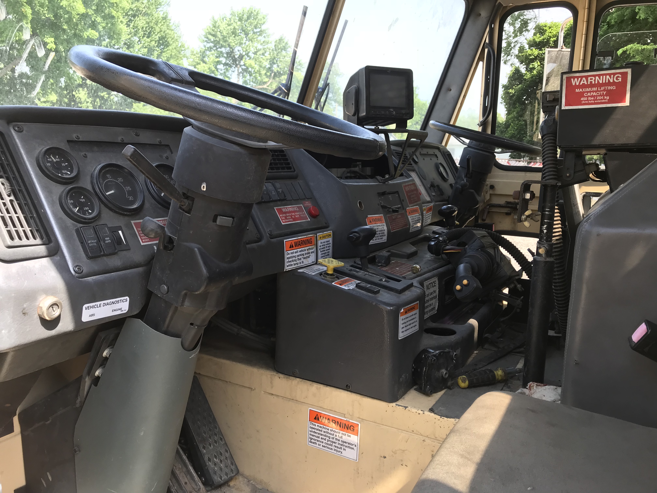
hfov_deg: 63.4
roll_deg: -0.8
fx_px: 531
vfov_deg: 49.7
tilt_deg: -7.7
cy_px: 246
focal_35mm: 28
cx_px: 328
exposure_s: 1/161
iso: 20
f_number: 1.8
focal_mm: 3.99
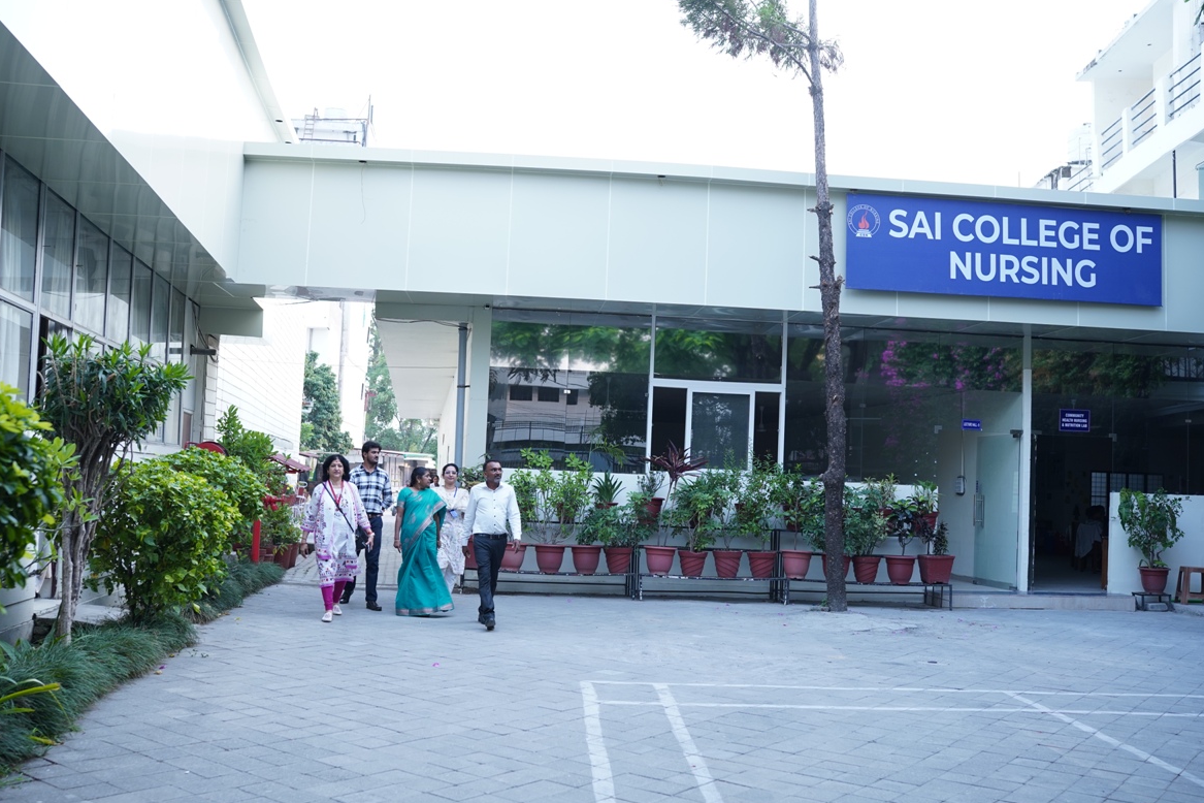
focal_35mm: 36
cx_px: 588
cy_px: 400
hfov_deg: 53.1
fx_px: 1204
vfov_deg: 36.9
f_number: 3.2
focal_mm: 35
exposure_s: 1/125
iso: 320
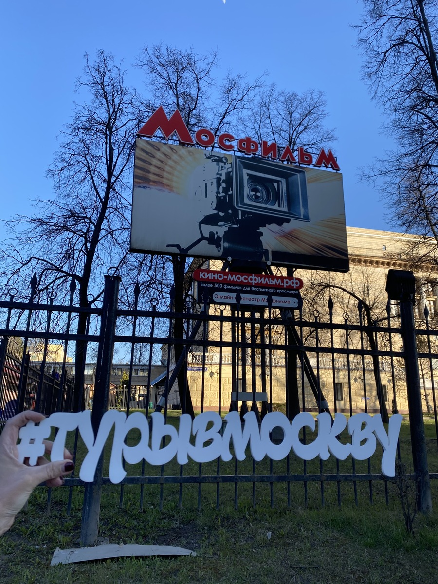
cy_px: 292
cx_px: 219
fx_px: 439
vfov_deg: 67.3
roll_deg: -1.0
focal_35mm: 26
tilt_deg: +17.9
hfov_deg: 53.1
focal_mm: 4.25
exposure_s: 1/846
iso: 32
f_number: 1.8
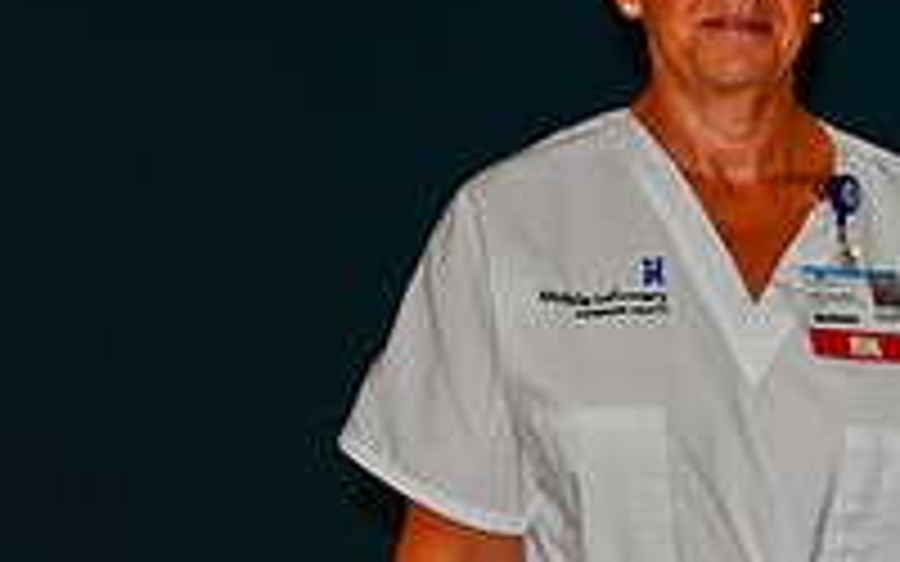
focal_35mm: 115
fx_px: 2821
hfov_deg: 16.7
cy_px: 328
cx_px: 1287
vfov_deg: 11.4
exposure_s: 1/50
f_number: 5
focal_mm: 26
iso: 400
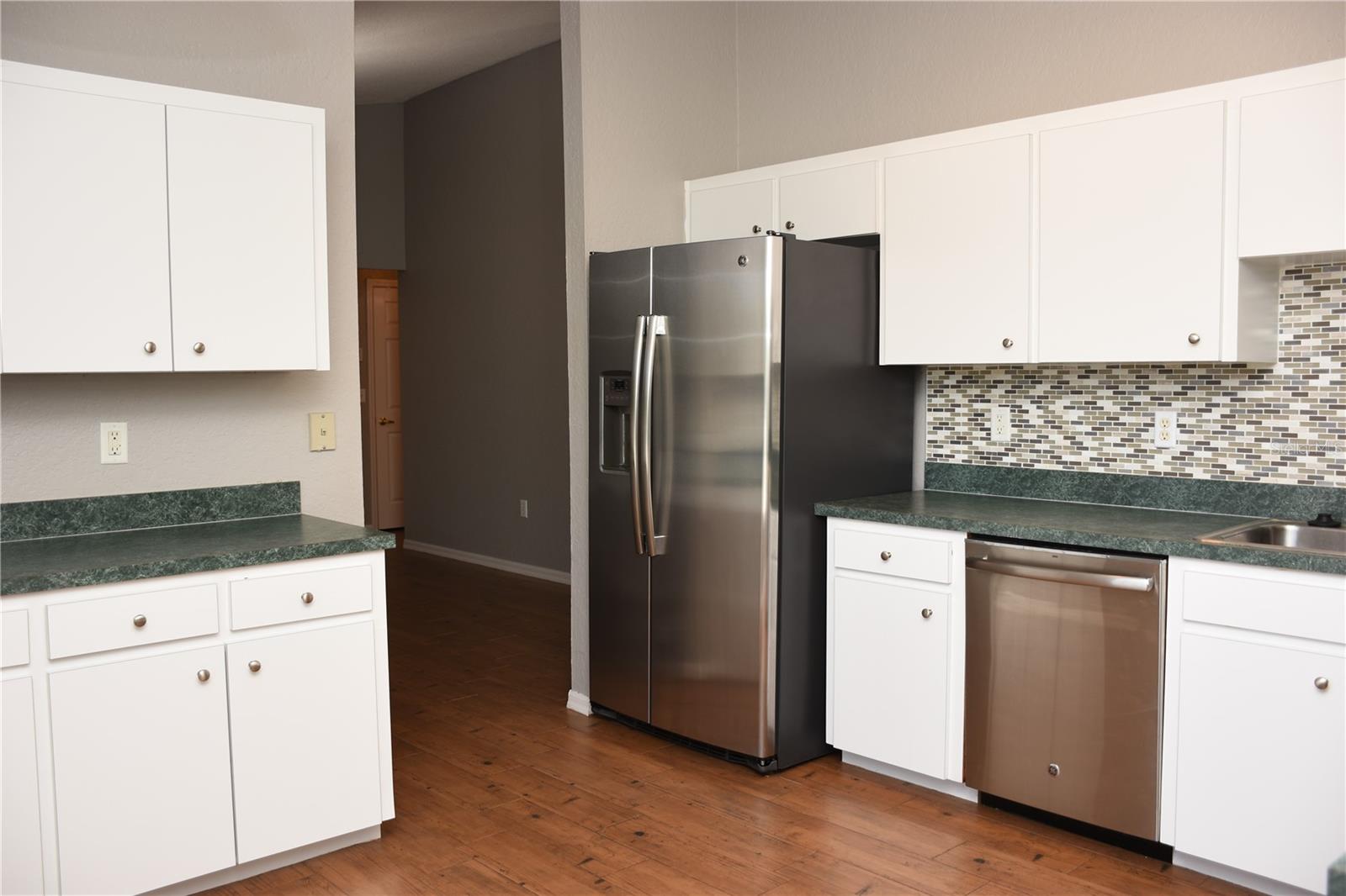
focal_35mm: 30
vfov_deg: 43.6
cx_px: 673
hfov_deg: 61.9
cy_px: 448
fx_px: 1121
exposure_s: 1/60
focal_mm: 20
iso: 100
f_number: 4
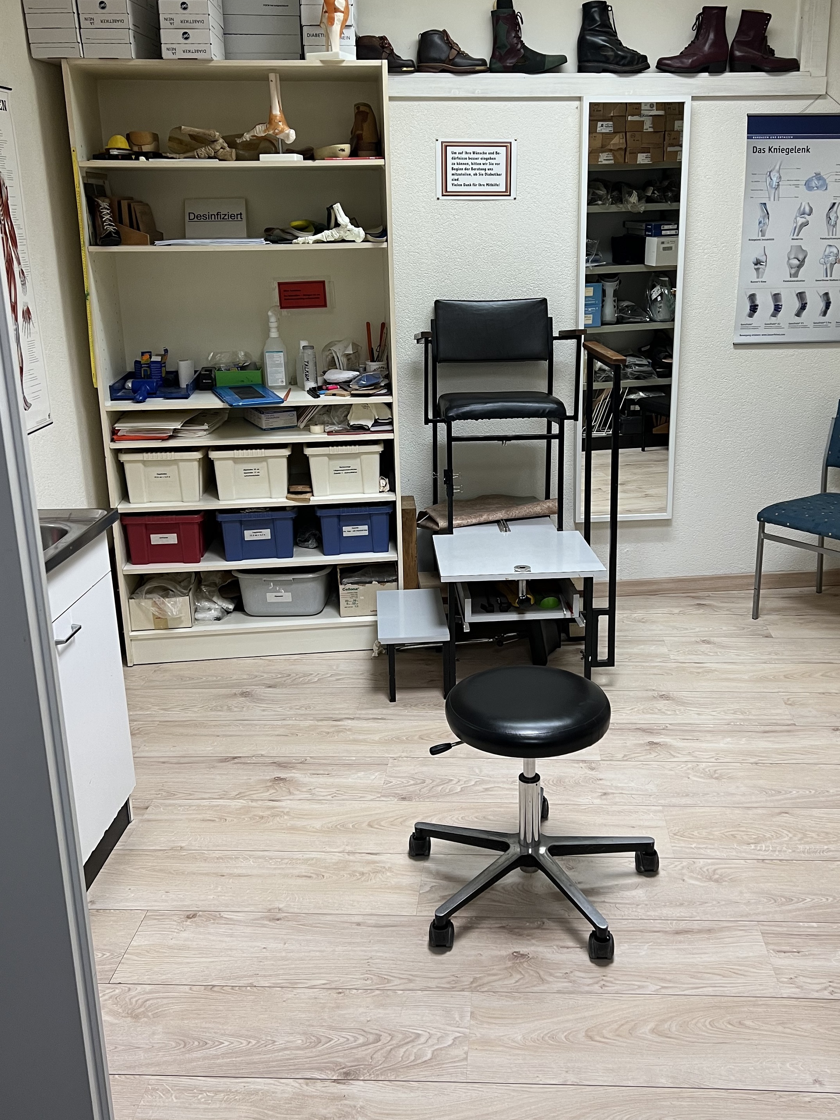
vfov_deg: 55.3
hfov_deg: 42.9
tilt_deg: -15.9
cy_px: 510
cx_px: 476
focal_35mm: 33
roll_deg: +0.9
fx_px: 1067
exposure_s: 1/50
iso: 80
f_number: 1.5
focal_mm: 5.7
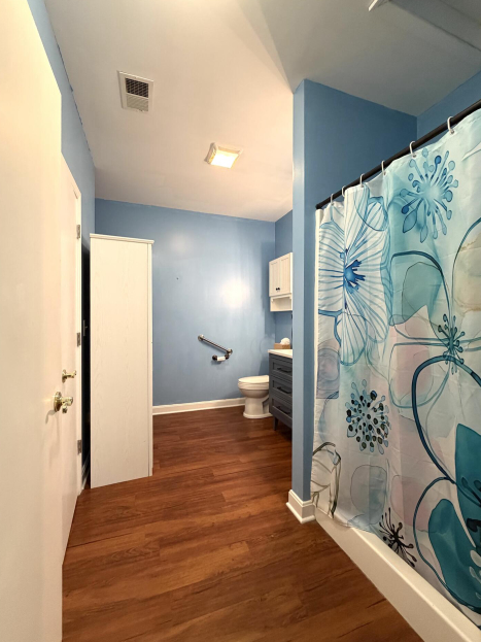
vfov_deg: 98.2
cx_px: 237
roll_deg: +0.5
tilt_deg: +0.1
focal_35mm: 15
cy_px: 323
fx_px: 278
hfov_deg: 81.7
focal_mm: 2.22
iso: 400
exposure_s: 1/60
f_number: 2.2
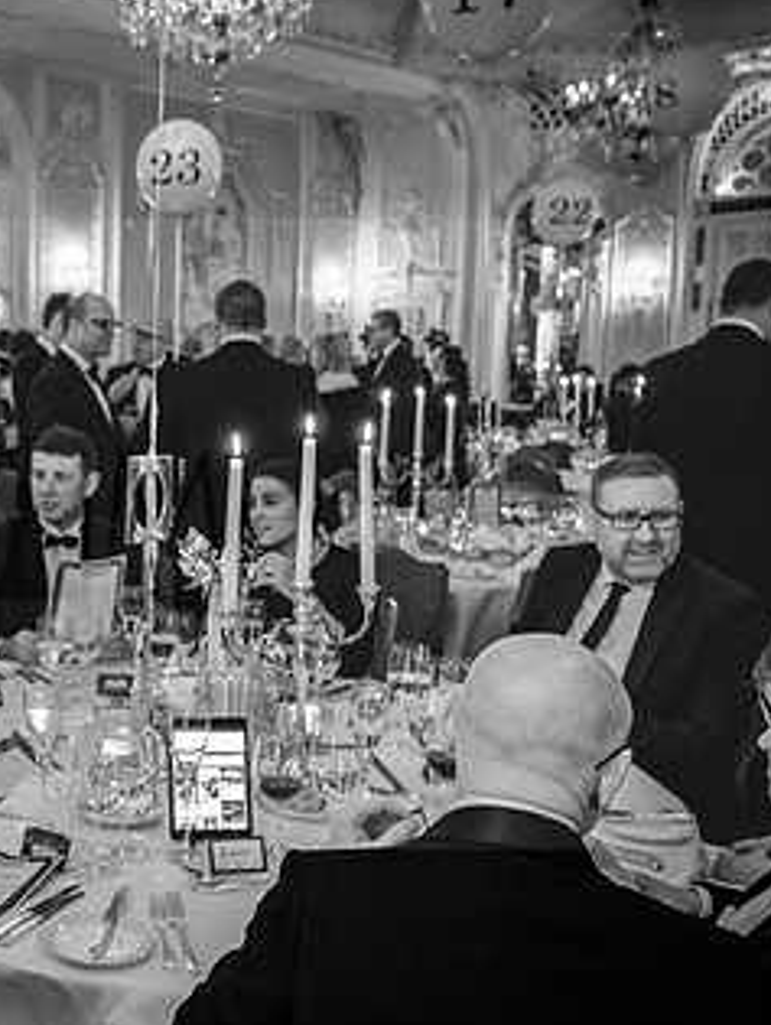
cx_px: -65
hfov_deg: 30.3
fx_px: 1274
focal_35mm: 43
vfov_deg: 43.8
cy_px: 532
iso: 5000
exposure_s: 1/60
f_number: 4.5
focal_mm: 24
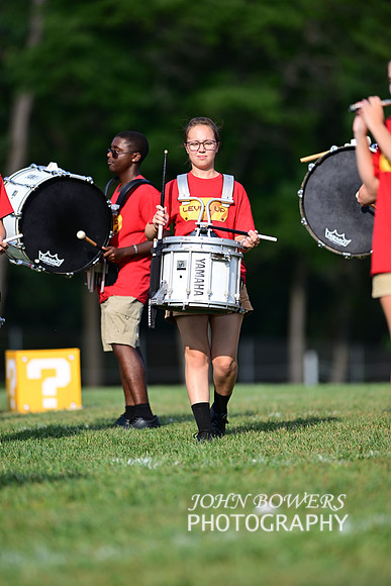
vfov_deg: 6.9
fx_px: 4884
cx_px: 196
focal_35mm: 300
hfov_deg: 4.6
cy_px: 293
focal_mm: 300
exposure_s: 1/2000
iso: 160
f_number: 2.8
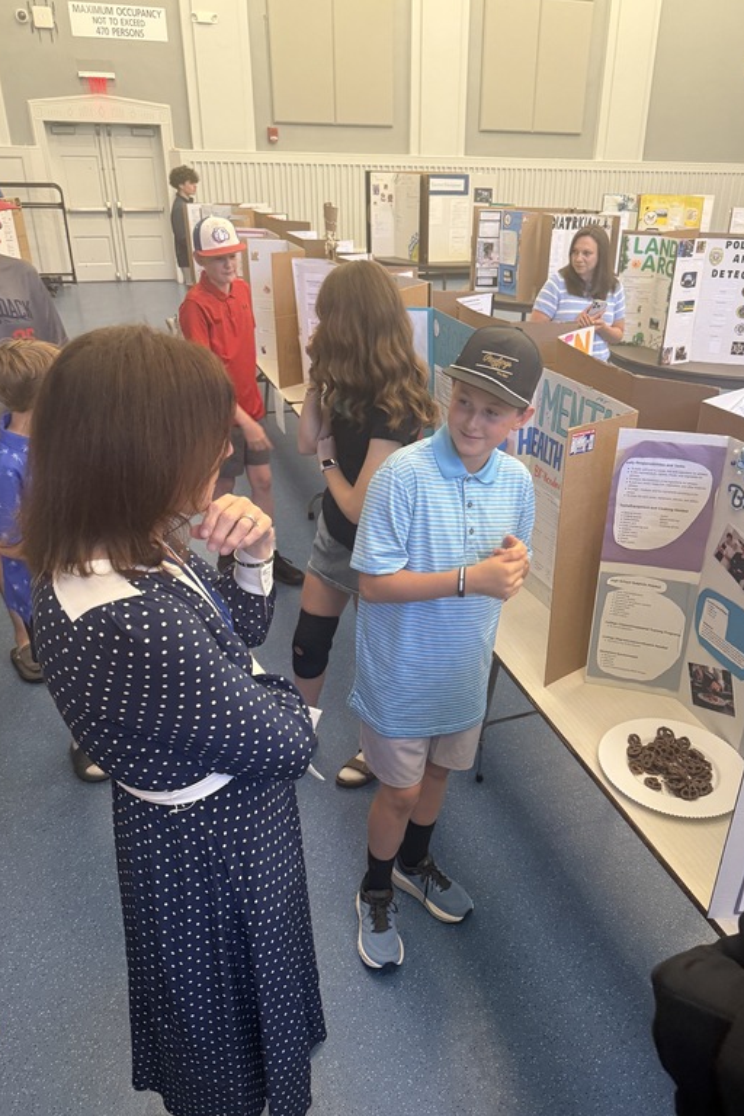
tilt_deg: -30.0
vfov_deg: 69.4
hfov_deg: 49.4
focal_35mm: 26
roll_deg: -3.8
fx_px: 806
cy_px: 570
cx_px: 423
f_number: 1.78
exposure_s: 1/60
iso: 250
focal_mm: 6.76
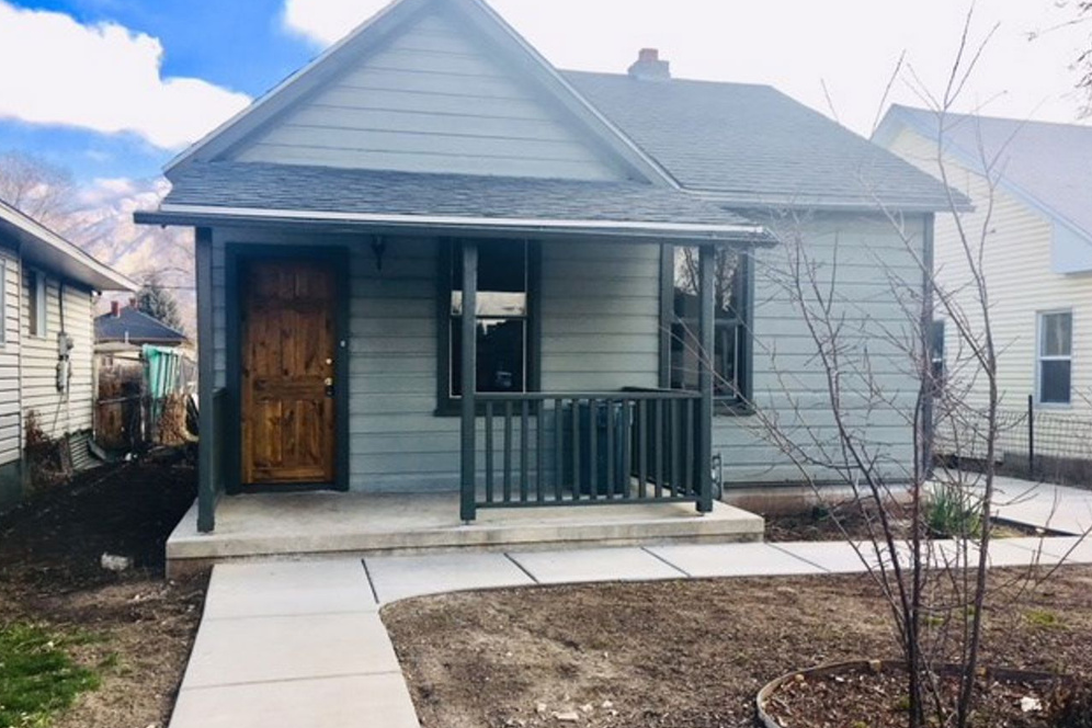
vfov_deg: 42.3
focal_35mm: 31
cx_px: 537
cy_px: 399
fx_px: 940
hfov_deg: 60.3
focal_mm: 4.15
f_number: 2.2
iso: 25
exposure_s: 1/478
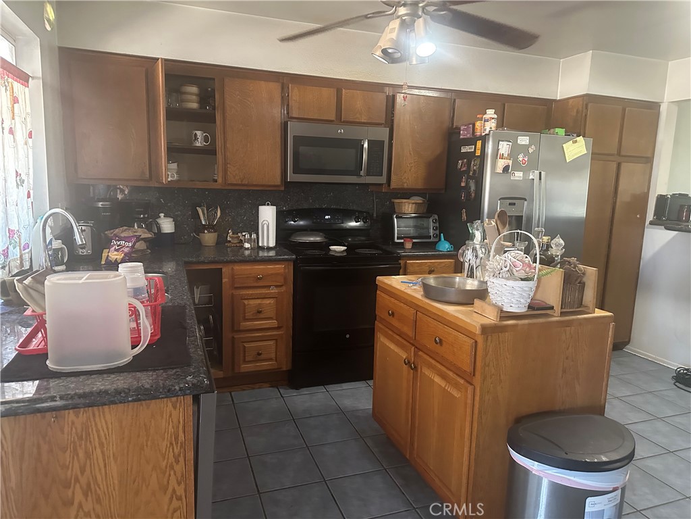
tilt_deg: -6.8
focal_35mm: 24
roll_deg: -2.0
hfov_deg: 71.6
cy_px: 260
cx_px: 346
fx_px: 479
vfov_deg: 56.8
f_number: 1.78
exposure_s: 1/40
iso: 800
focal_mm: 6.86
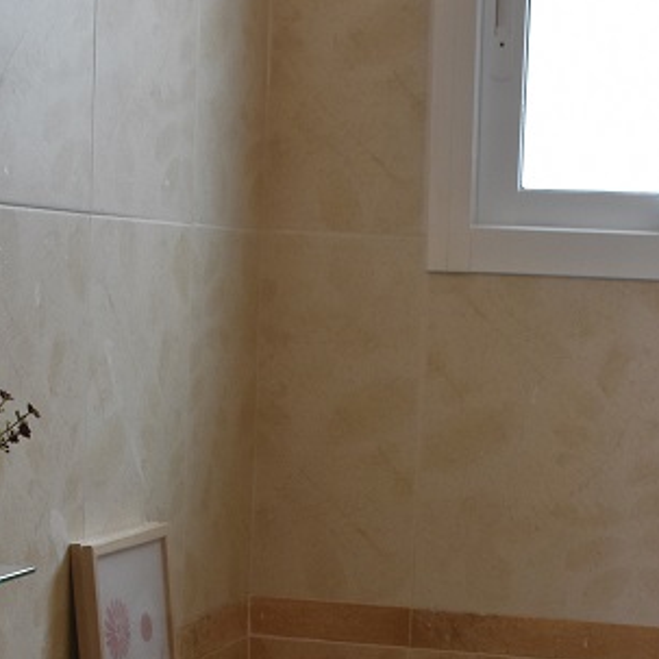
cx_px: 431
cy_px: 659
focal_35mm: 101
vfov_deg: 16.9
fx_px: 2175
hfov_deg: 17.2
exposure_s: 1/125
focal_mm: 20
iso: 800
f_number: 5.6
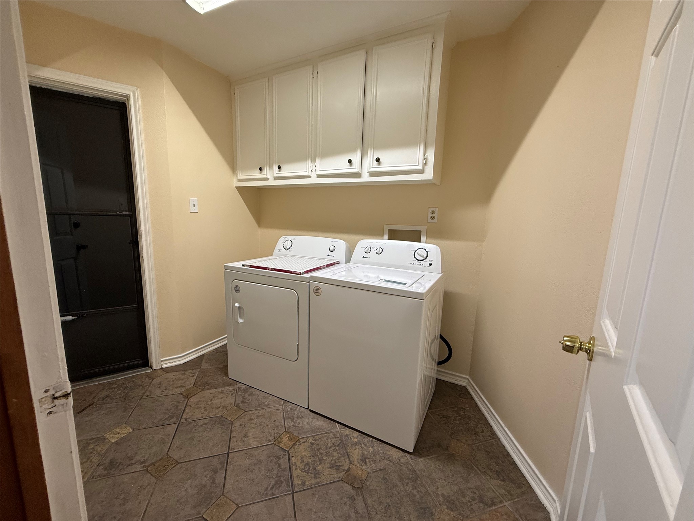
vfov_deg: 85.7
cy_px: 260
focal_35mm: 14
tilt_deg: -8.6
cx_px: 347
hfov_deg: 102.1
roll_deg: -1.7
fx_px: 281
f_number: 2.2
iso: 200
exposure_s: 1/120
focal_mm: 2.22
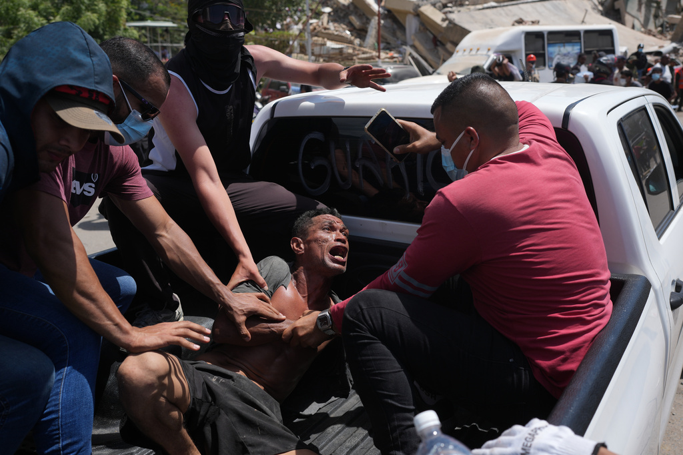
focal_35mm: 35
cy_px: 228
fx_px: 664
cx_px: 342
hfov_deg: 54.4
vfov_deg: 37.8
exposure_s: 1/1250
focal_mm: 35
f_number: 4.5
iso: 125
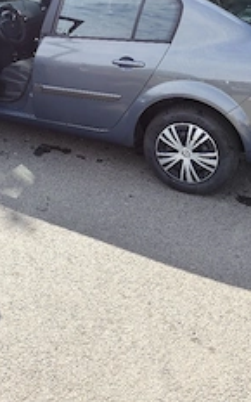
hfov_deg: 30.4
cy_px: 81
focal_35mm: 42
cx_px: 90
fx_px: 460
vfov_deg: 44.9
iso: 50
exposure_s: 1/333
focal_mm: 6.14
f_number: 1.65
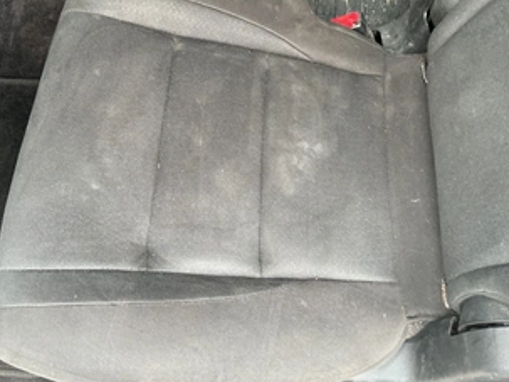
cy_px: 170
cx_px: 198
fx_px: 544
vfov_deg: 38.6
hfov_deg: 49.8
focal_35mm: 37
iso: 125
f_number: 1.8
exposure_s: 1/60
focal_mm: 3
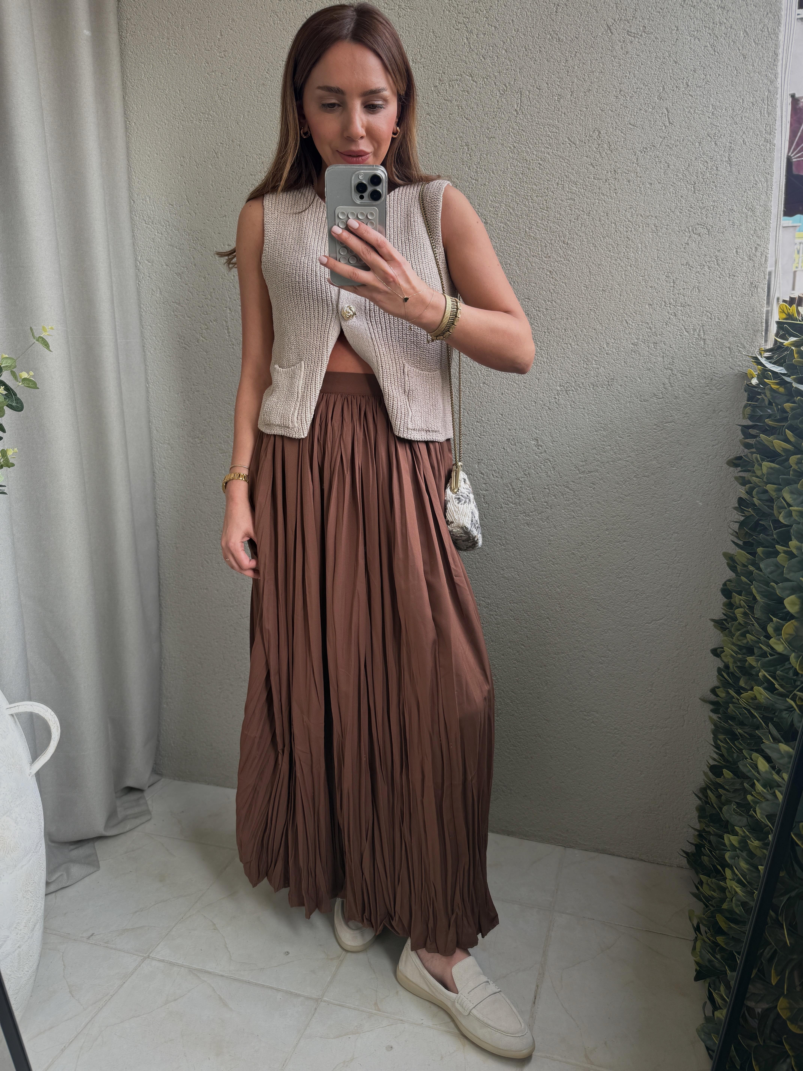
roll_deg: -0.1
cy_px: 536
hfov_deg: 56.8
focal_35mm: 24
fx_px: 742
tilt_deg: -37.1
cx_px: 402
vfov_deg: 71.6
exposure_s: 1/172
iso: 64
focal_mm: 6.76
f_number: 1.78
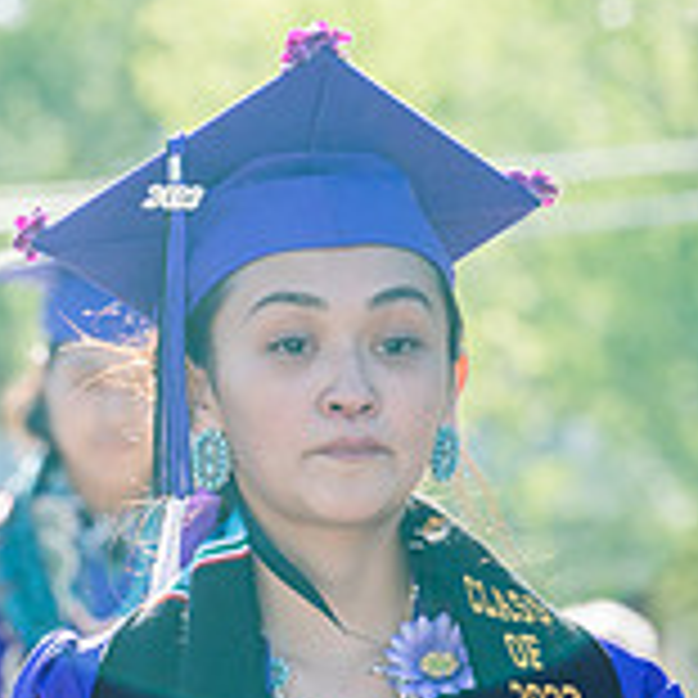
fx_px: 11247
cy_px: 878
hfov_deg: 3.6
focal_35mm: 493
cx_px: 437
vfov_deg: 3.5
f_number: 8
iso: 400
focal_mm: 200
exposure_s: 1/160
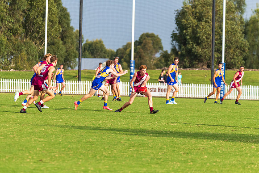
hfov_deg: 7.4
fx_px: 2015
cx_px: 130
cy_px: 86
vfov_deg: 4.9
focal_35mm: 280
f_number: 5.6
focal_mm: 280
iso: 800
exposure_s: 1/2500
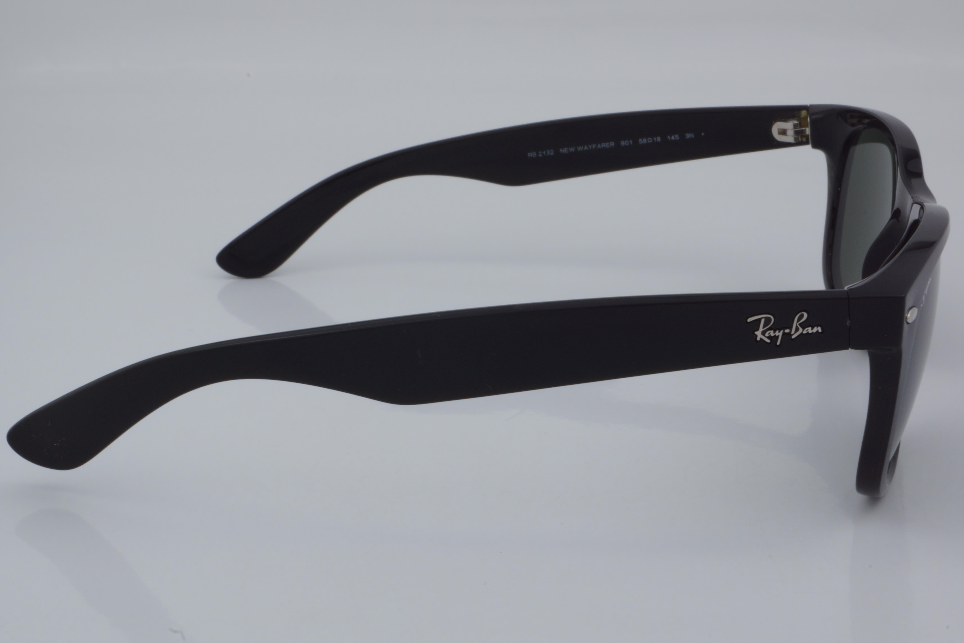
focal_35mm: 68
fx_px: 1807
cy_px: 322
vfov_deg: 20.2
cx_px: 482
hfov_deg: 29.9
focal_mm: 45
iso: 100
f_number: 32
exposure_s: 1/4
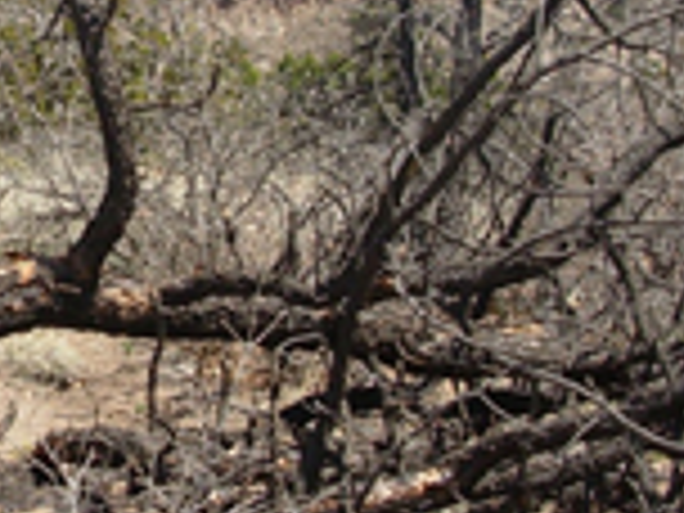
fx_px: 2490
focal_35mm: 126
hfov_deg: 15.4
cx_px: -4
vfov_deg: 11.7
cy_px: 148
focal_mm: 6.3
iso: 50
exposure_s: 1/939
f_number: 2.9
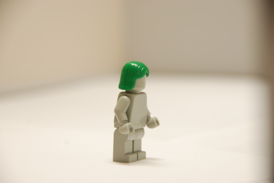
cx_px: 137
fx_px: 2286
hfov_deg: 6.9
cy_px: 92
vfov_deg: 4.6
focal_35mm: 300
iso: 100
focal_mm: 200
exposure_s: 1/3
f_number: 5.6
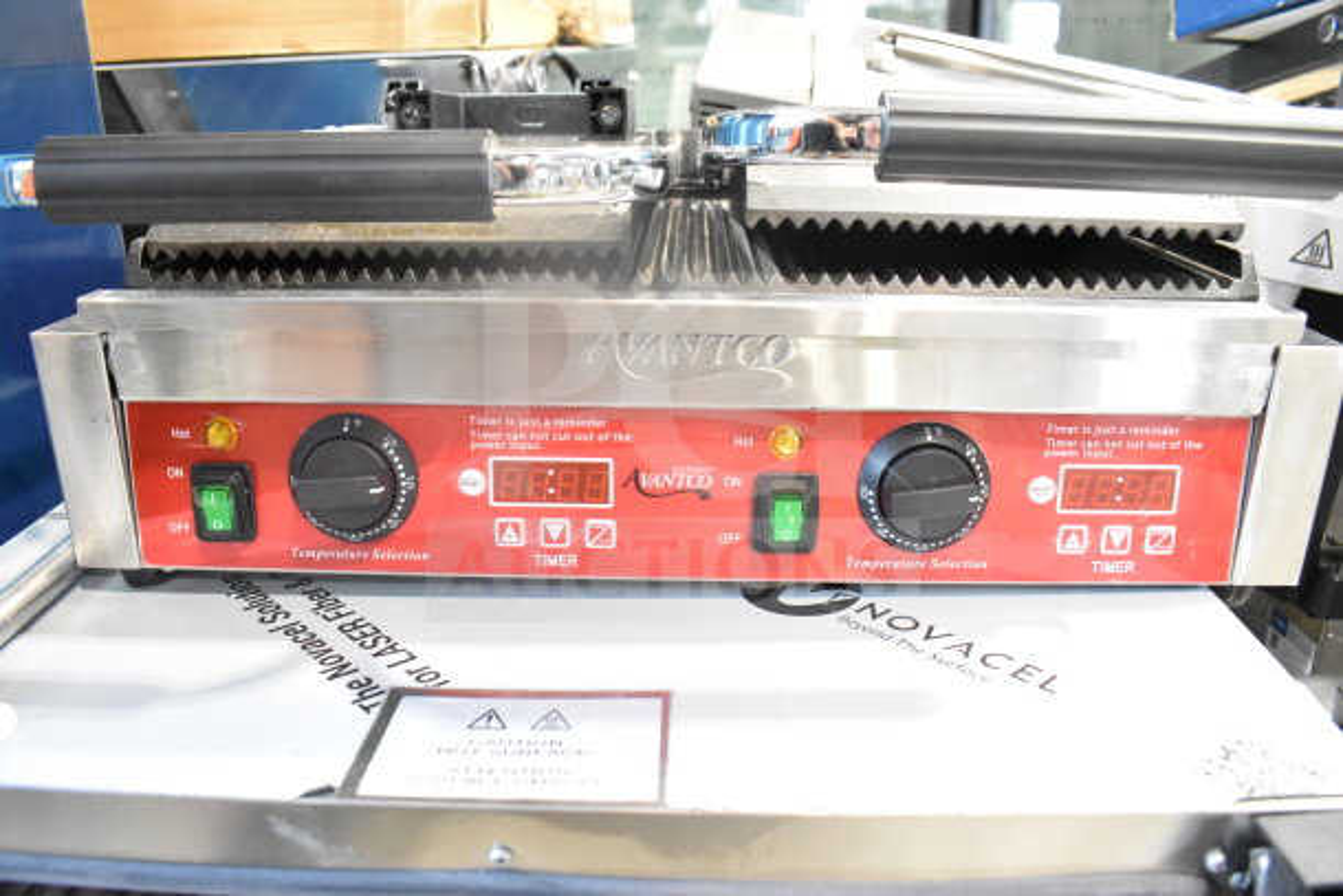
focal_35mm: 27
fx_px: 1007
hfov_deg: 67.4
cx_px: 672
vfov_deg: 48.0
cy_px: 448
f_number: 5
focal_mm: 18
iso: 6400
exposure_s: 1/100
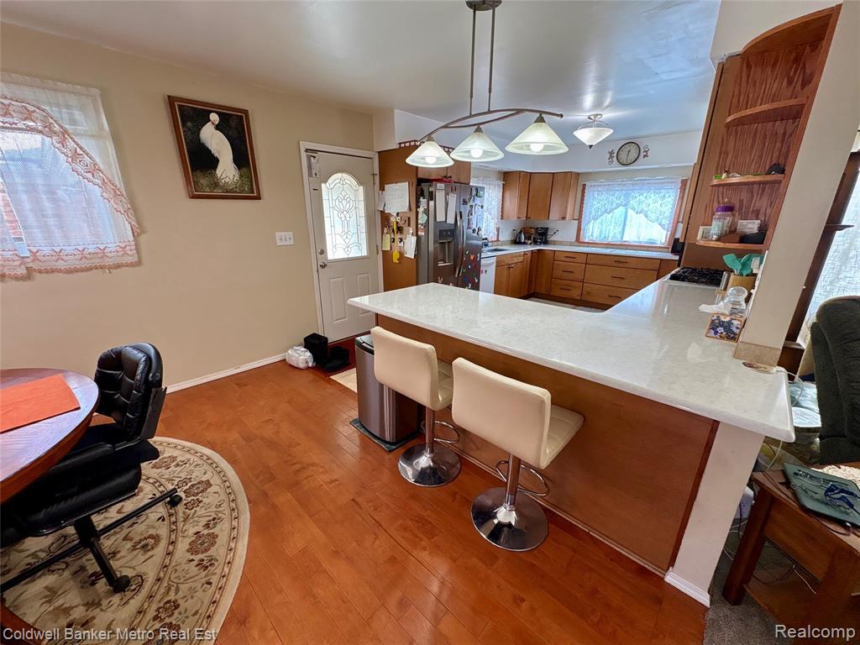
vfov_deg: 85.7
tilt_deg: -16.7
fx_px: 348
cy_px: 322
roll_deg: -0.5
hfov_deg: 102.1
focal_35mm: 14
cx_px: 430
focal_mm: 2.22
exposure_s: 1/120
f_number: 2.2
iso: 125
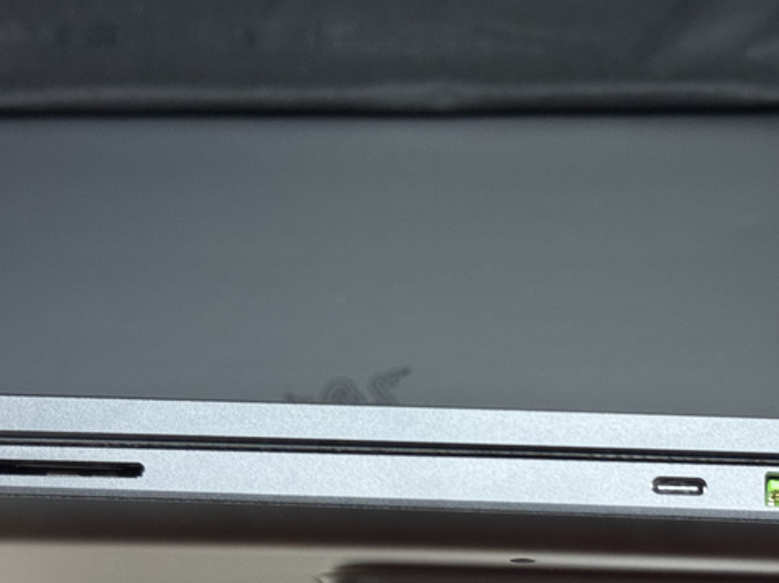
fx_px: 1777
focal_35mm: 79
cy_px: 426
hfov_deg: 24.6
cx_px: 521
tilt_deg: -60.6
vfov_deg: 18.5
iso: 400
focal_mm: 6.76
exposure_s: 1/40
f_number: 1.78
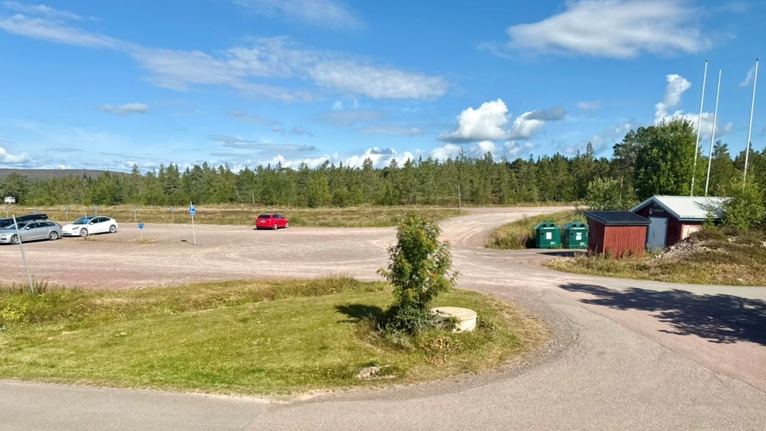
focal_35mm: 27
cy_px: 283
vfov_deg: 42.4
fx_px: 548
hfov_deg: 69.9
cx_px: 381
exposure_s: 1/3953
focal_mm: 6.76
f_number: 1.78
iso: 80
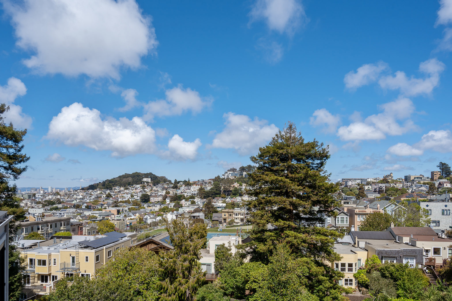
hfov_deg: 73.7
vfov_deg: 53.1
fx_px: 301
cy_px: 150
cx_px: 226
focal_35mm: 24
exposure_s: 1/250
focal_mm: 24
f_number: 9
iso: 100
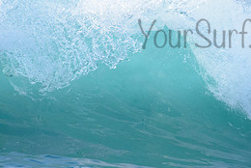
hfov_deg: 1.5
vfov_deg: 1.0
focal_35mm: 1367
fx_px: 9542
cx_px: 207
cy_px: 4
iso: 1000
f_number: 5.6
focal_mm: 500
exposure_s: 1/2000
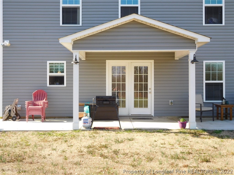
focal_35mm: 50
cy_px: 88
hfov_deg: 38.2
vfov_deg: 29.1
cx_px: 117
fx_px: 338
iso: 125
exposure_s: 1/320
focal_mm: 8.9
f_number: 4.1
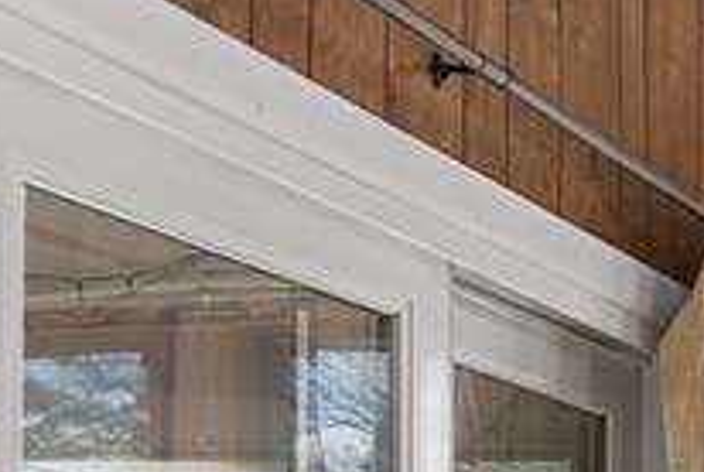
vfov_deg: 8.9
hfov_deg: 11.9
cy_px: 805
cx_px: 1531
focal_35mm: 149
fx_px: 2918
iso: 320
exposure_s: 1/10
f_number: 9
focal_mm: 30
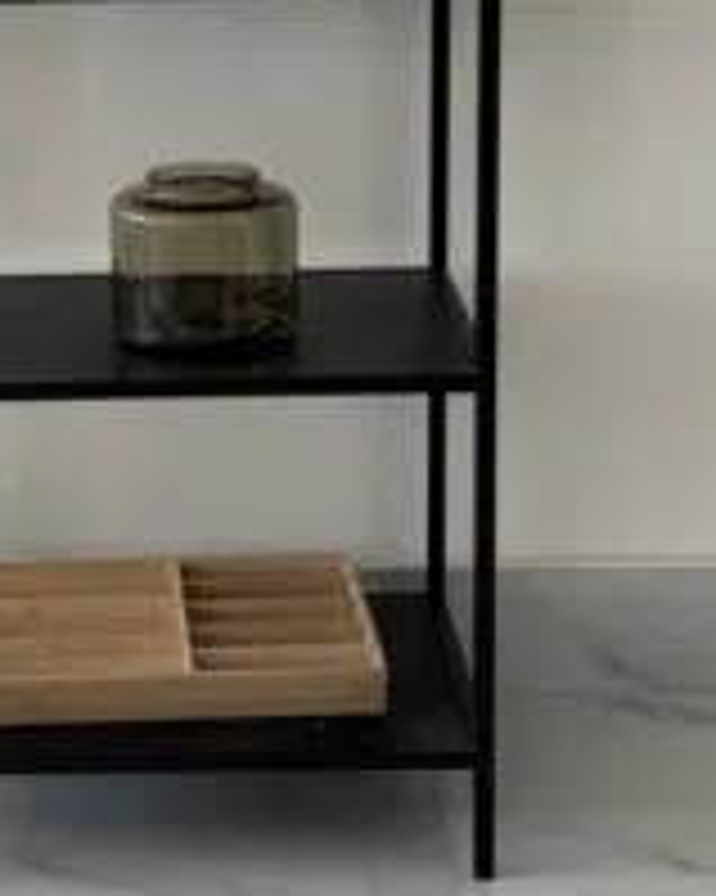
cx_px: 135
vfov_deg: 20.2
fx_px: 2492
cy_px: 212
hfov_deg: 16.2
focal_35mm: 94
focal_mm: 6.76
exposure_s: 1/60
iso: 160
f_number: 1.78
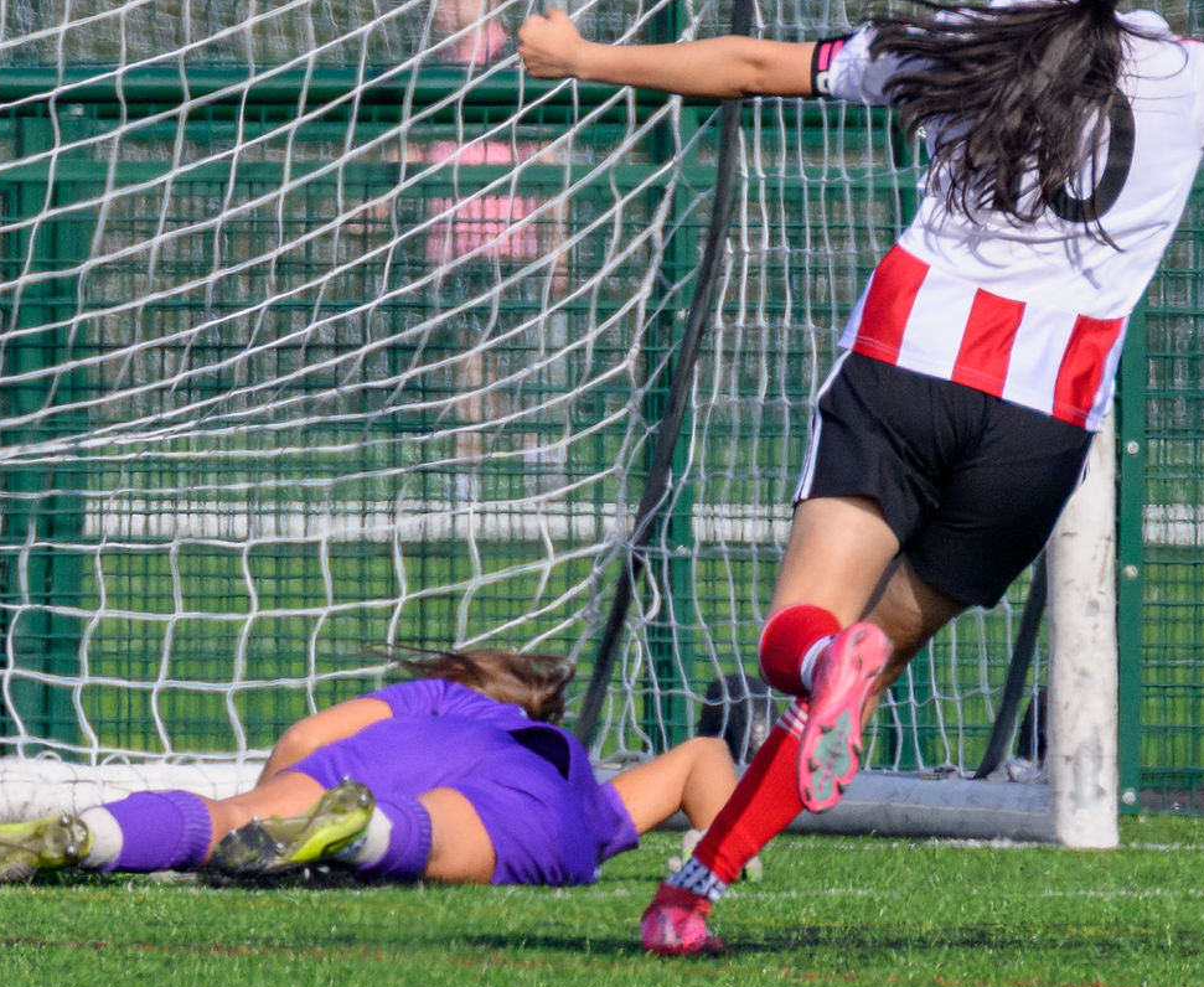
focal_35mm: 1842
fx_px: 66275
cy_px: 974
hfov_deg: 1.0
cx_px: 316
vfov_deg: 0.9
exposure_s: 1/2000
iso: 500
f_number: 5.6
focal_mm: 400
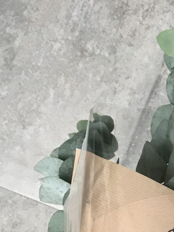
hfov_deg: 13.5
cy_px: 239
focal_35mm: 102
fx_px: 684
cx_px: 276
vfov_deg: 18.7
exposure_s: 1/25
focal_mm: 3.99
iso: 40
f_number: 1.8
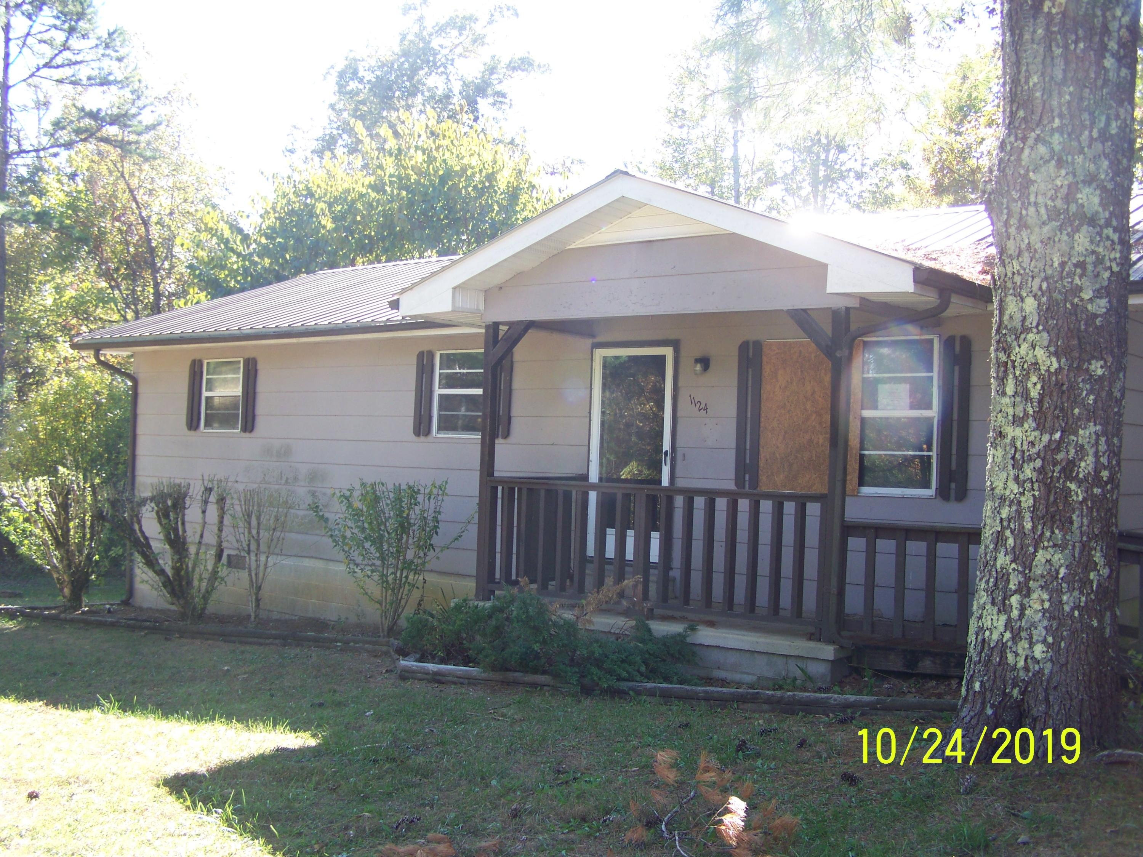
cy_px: 428
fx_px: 1255
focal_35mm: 38
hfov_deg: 49.0
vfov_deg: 37.7
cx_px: 572
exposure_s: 1/80
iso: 64
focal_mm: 6.3
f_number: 2.8
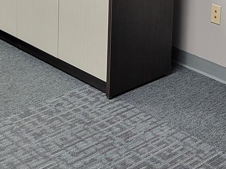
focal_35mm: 89
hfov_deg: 22.0
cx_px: 136
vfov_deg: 15.1
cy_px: -102
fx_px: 581
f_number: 1.8
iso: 320
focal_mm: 5.4
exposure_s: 1/120
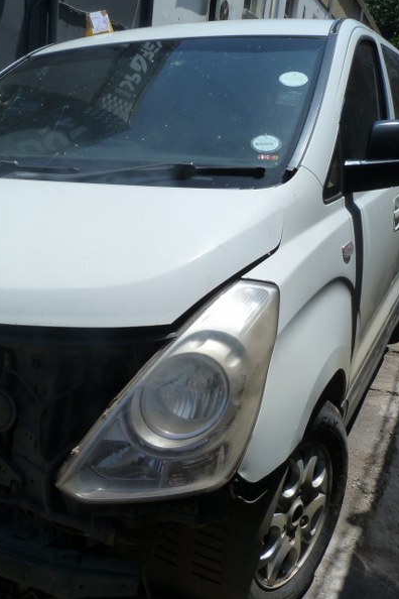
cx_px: 130
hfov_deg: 37.4
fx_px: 582
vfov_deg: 54.4
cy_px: 298
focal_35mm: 35
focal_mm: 4.5
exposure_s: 1/640
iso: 125
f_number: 5.6
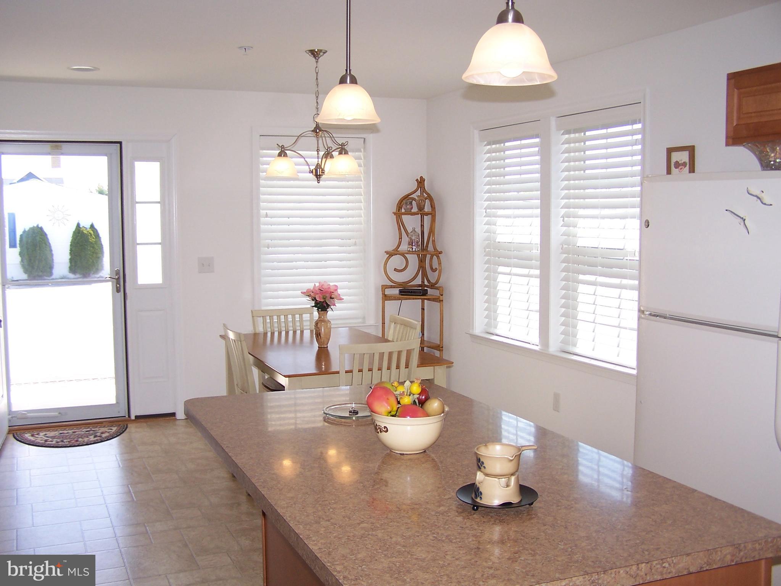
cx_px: 390
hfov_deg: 49.0
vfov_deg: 37.7
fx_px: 858
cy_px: 293
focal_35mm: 38
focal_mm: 6.3
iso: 80
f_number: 2.8
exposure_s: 1/180
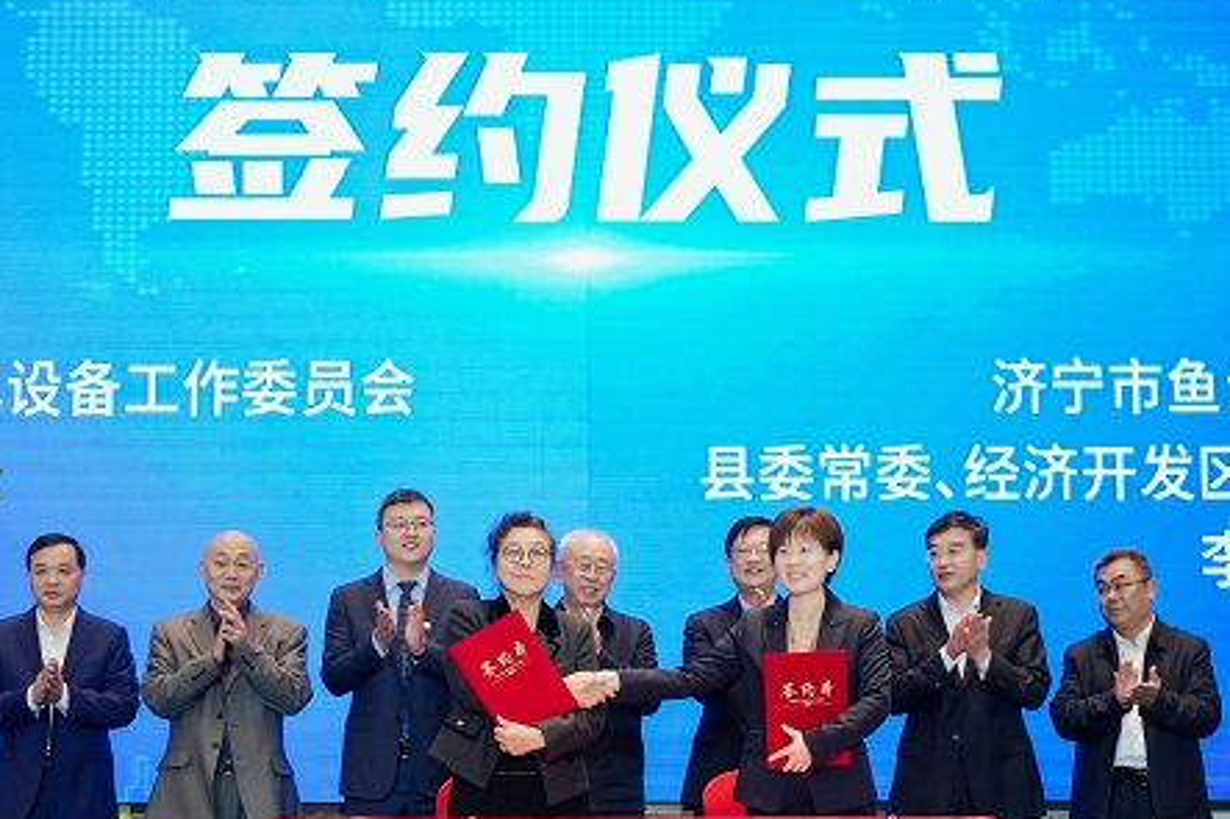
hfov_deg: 28.9
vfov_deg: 19.4
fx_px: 2391
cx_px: 600
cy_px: 568
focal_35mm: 70
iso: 1250
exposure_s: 1/160
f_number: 3.2
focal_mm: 47
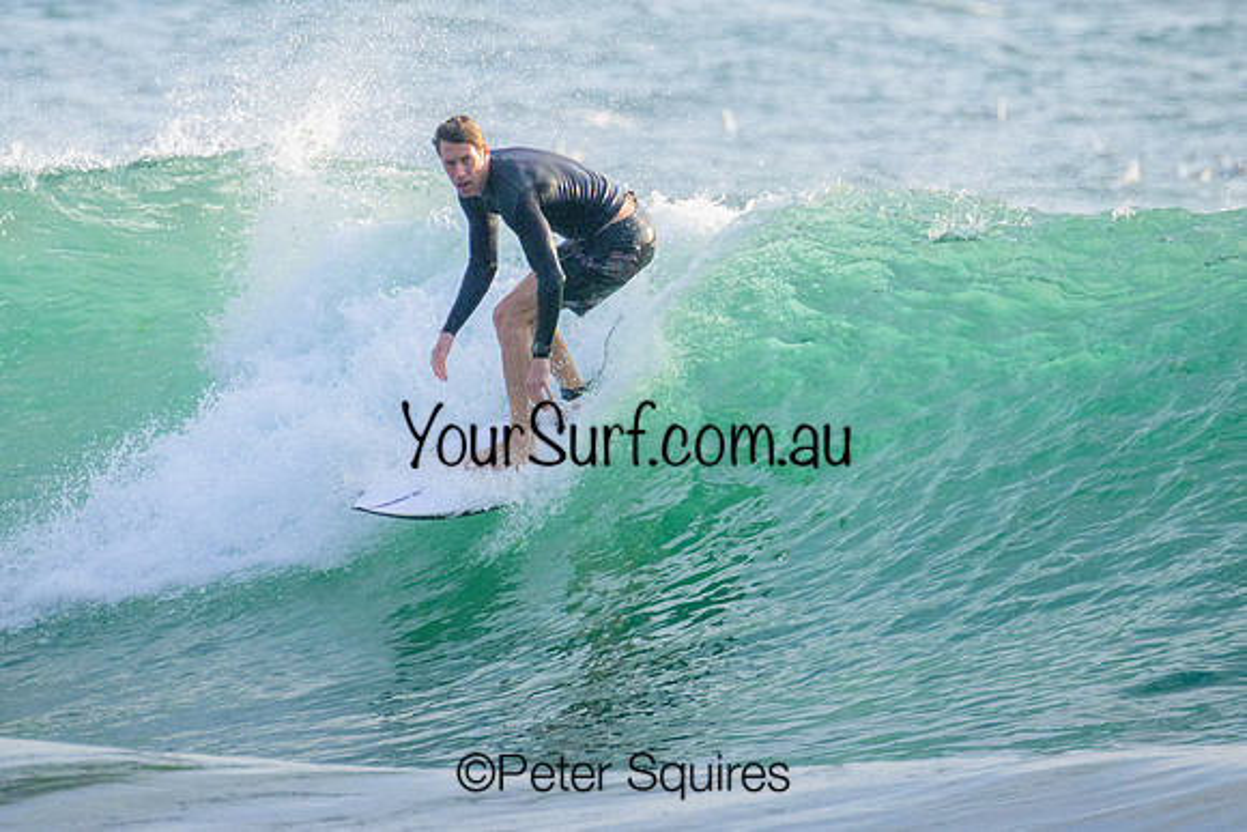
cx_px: 476
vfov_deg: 1.3
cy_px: 316
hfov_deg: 1.9
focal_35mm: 1096
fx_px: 37963
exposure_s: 1/2000
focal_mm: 800
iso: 2500
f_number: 13
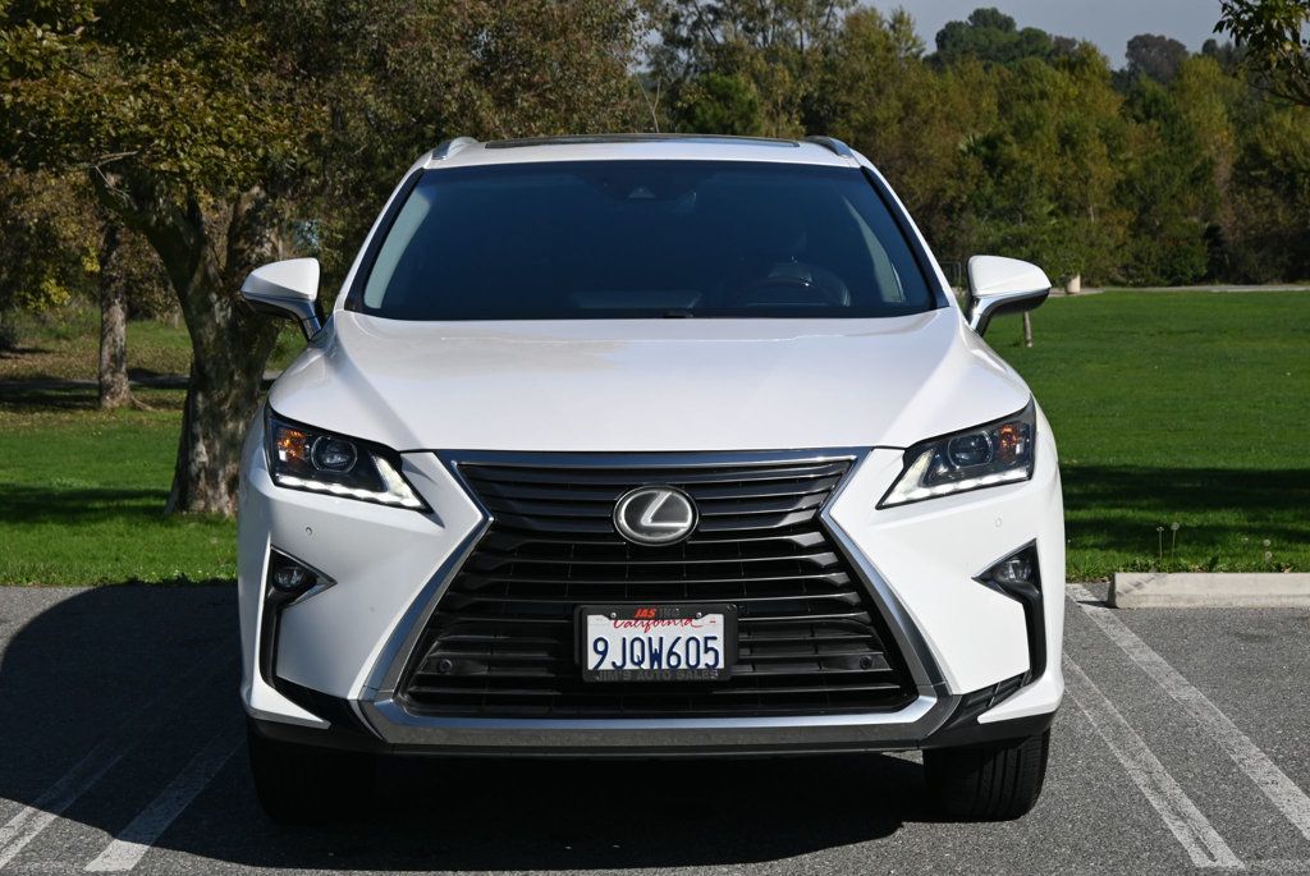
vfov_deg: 19.0
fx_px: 2623
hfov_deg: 28.0
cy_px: 438
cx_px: 655
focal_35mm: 72
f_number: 6.3
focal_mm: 48
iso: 100
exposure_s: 1/320
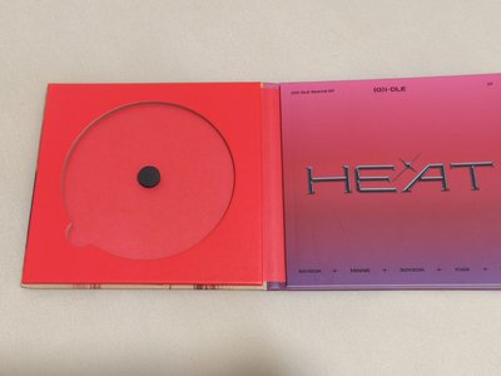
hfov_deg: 38.2
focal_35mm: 50
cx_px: 250
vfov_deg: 29.1
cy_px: 188
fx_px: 724
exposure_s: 1/60
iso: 400
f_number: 1.7
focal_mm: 5.35
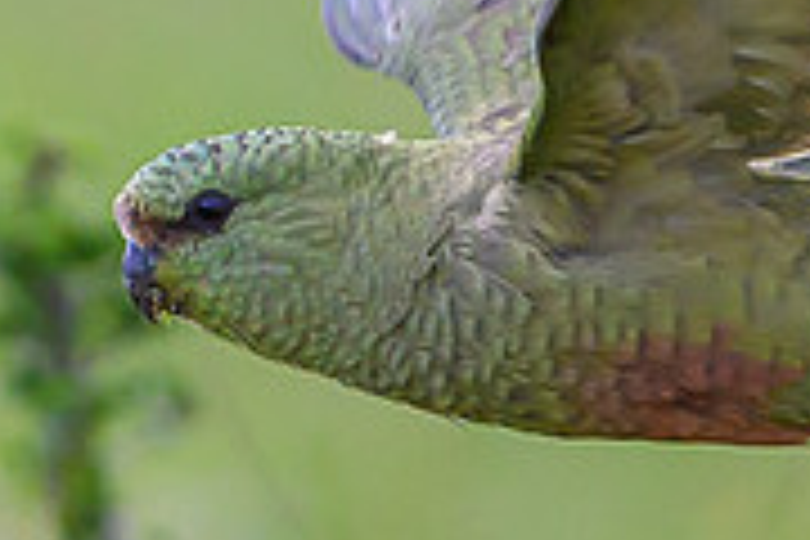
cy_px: 206
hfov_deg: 0.7
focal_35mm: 2961
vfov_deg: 0.5
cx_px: 1761
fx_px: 66617
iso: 1600
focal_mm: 400
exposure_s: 1/1600
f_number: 4
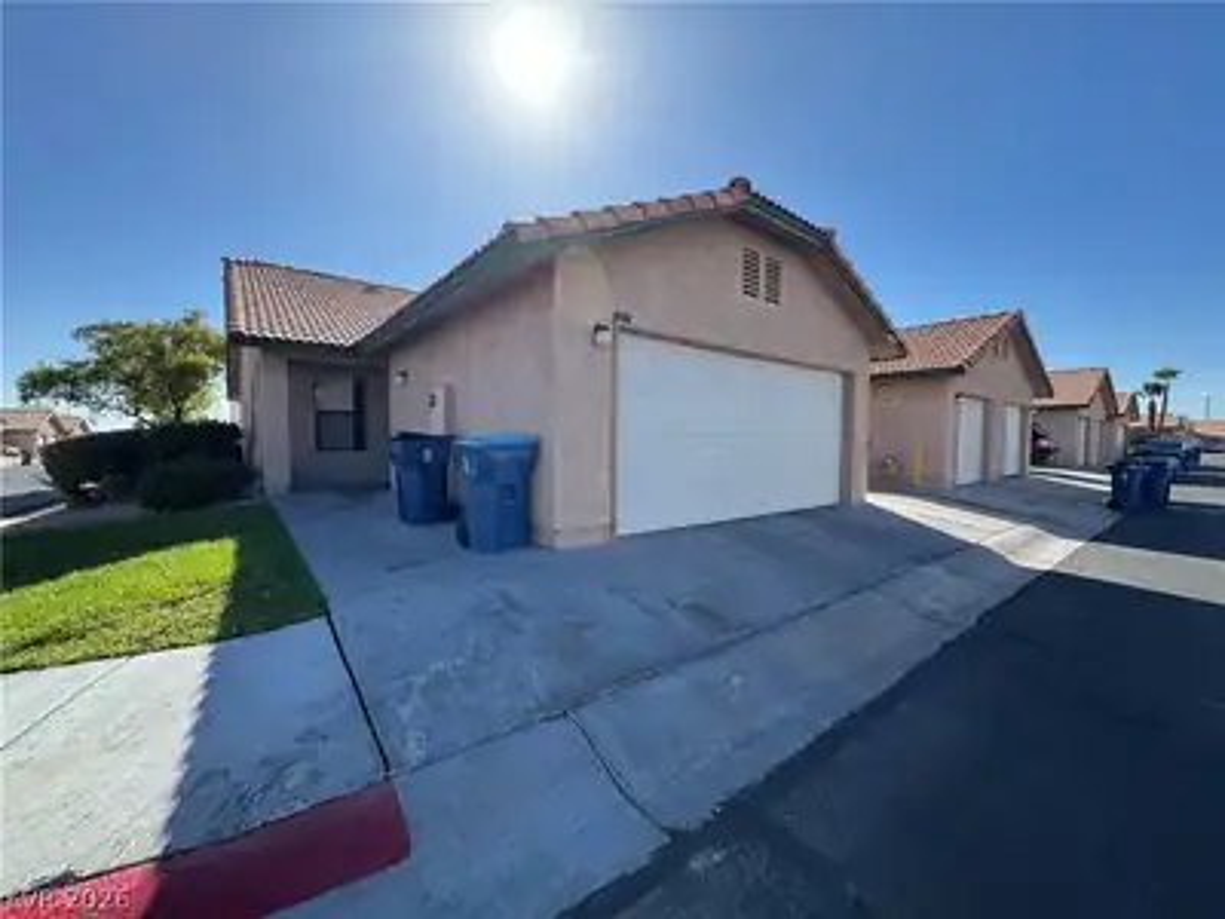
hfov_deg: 102.1
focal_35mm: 14
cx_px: 612
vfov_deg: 85.7
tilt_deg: -2.6
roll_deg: -0.3
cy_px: 460
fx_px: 495
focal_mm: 2.22
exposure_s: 1/899
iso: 40
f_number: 2.2
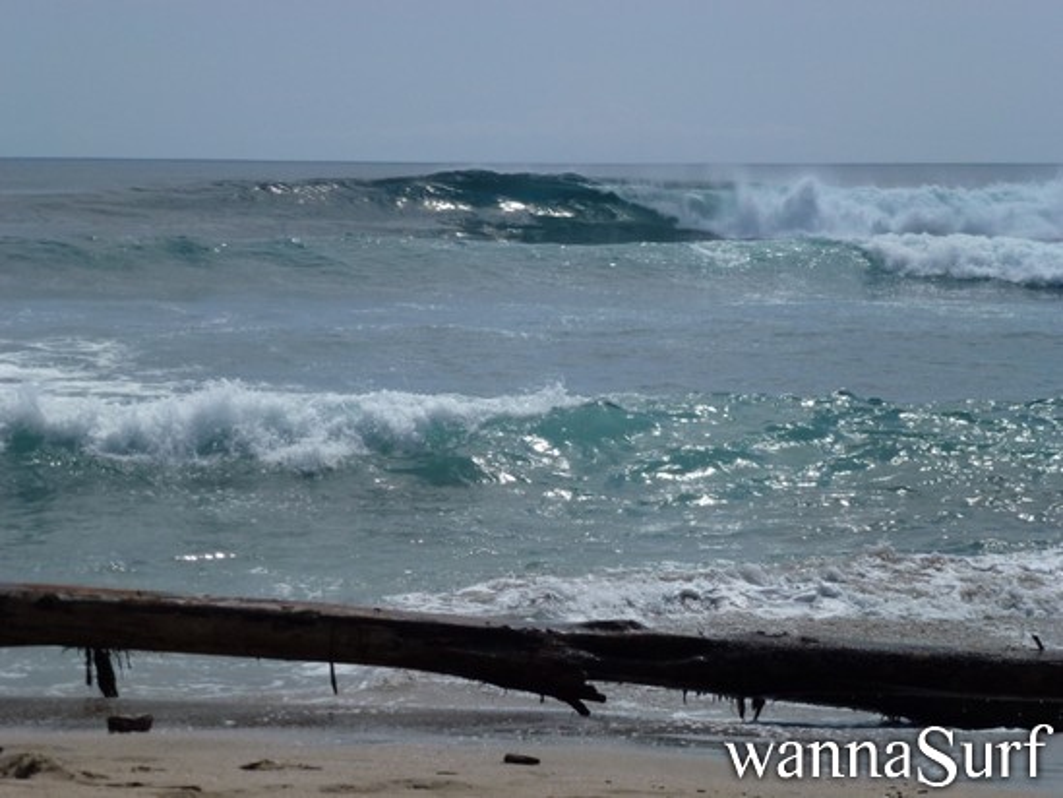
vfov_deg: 12.3
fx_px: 3717
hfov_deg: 16.3
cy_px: 399
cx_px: 532
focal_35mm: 121
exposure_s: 1/1600
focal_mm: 21.7
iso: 100
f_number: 5.1
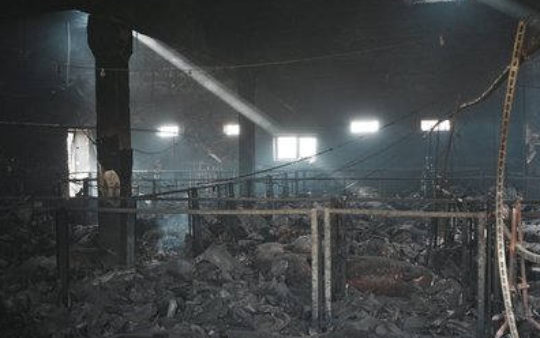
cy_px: 164
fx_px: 530
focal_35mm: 36
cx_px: 269
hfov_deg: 54.0
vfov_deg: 35.4
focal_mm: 35
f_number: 5.6
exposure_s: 1/100
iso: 1600
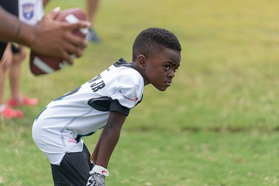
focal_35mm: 200
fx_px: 1550
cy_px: 93
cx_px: 140
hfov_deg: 10.3
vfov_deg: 6.9
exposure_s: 1/1250
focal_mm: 200
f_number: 2.8
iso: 125
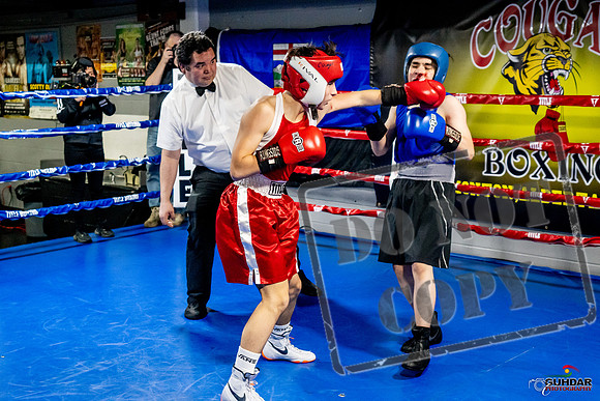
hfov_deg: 38.2
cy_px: 200
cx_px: 300
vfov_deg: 26.0
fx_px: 867
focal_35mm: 52
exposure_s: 1/800
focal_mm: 35
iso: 5000
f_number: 2.8
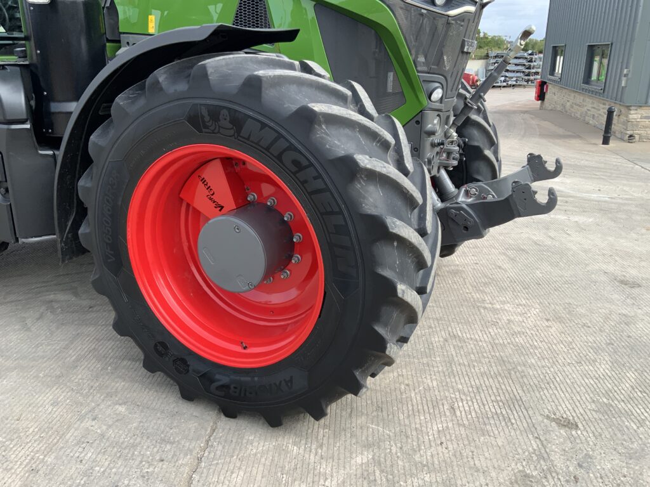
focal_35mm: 29
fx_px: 545
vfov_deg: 48.2
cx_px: 325
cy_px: 244
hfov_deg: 61.7
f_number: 1.8
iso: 16
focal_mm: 3
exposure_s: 1/551
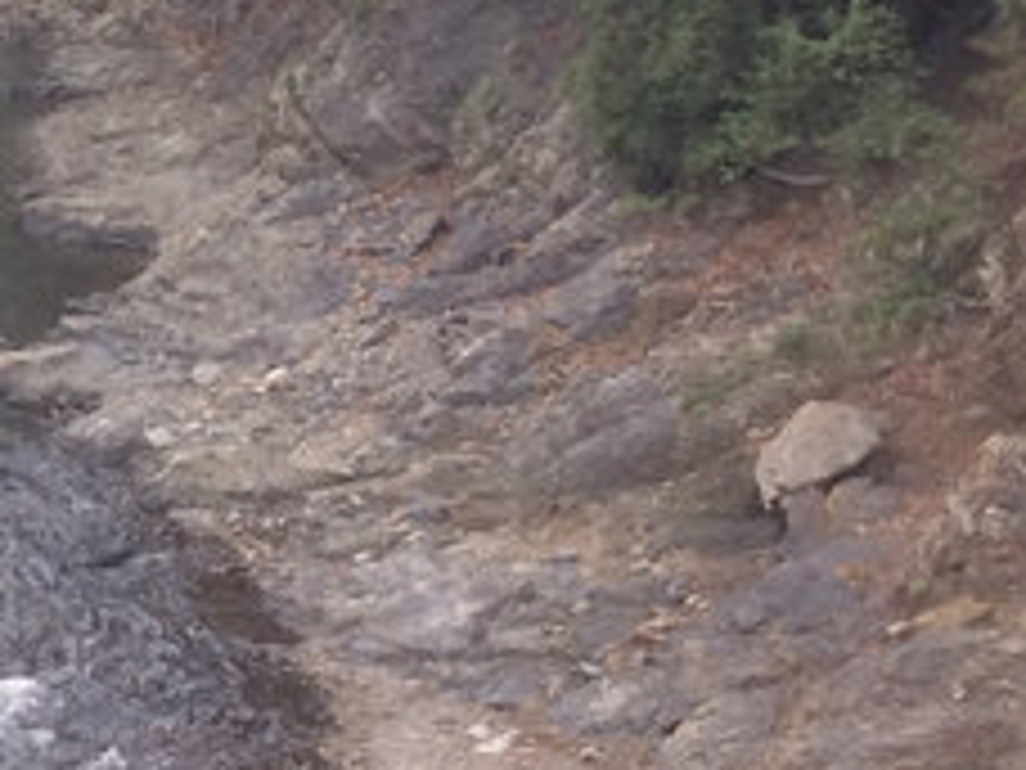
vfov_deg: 11.1
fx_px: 3853
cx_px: -783
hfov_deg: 13.7
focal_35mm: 130
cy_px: -212
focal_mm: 3.3
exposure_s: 1/212
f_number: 2.4
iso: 32
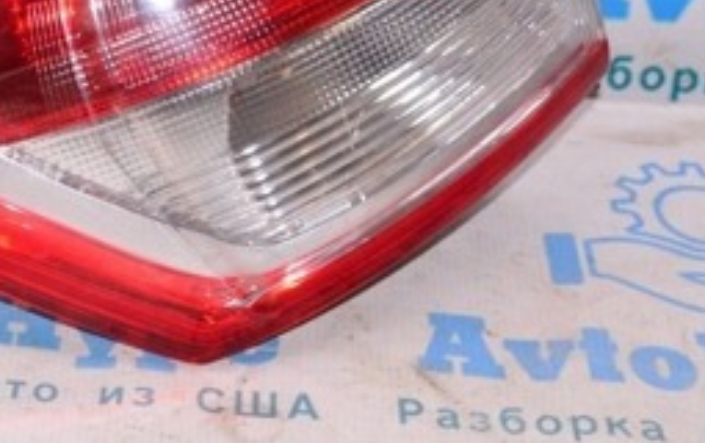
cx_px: -22
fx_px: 1986
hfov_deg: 19.5
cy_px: -21
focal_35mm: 103
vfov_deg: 12.5
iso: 1600
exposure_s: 1/200
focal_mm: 27
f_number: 8
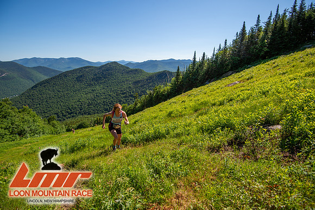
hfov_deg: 96.8
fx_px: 140
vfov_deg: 73.7
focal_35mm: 16
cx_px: 158
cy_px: 105
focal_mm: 16
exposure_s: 1/500
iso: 100
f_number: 5
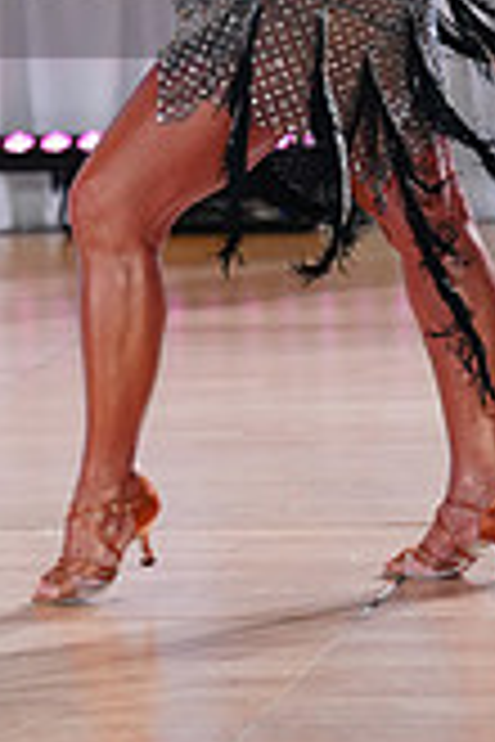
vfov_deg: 4.8
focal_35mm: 430
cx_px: -290
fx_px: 8868
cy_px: -90
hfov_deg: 3.2
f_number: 2.8
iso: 2000
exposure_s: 1/400
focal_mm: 122
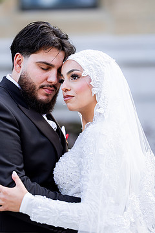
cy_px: 123
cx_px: 66
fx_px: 936
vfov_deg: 14.2
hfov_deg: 9.5
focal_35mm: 145
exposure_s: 1/800
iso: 200
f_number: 2
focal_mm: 116
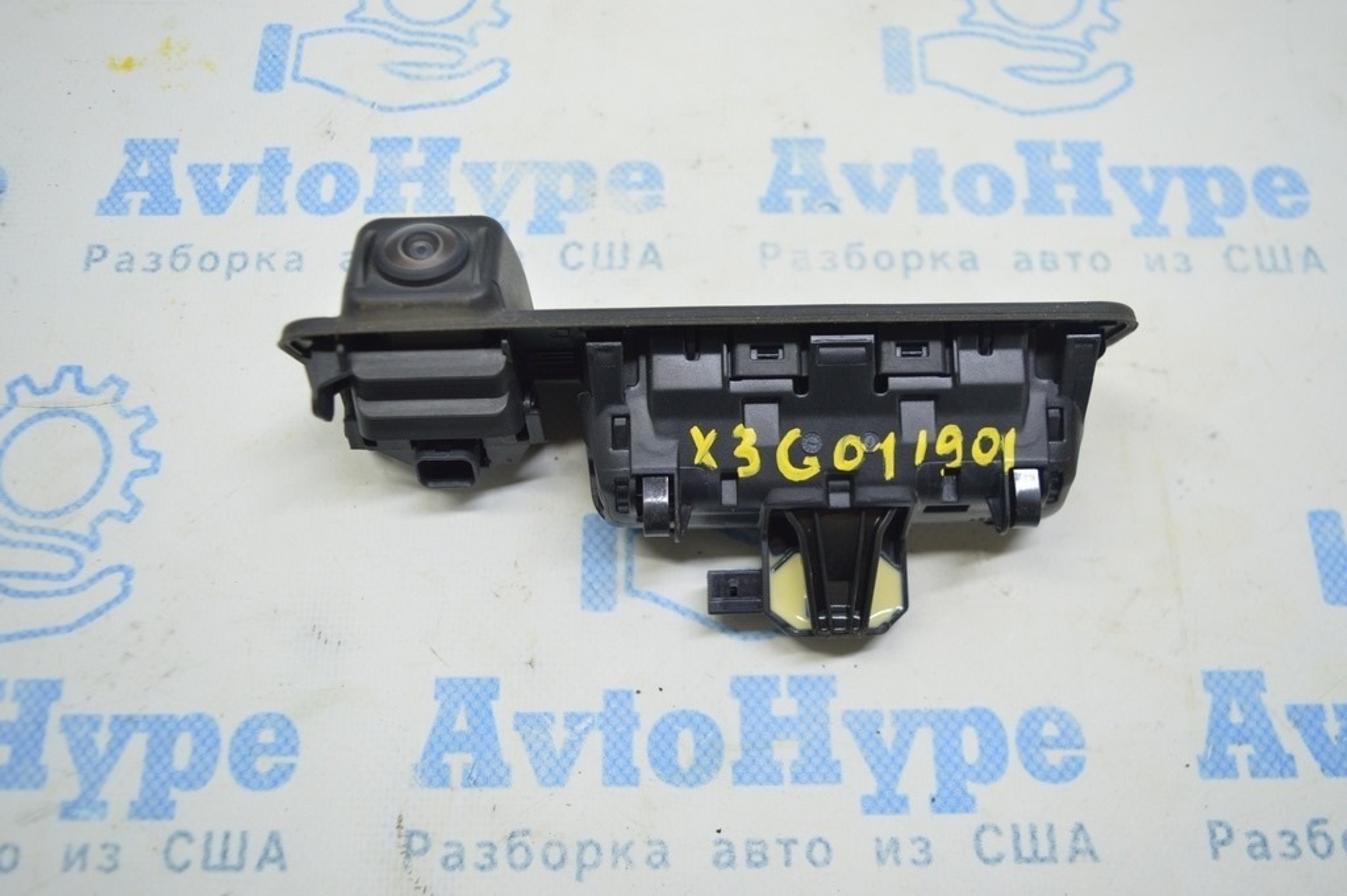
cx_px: 674
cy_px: 448
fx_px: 1234
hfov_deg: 57.3
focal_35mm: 33
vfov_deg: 39.9
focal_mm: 22
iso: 400
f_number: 3.8
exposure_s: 1/40
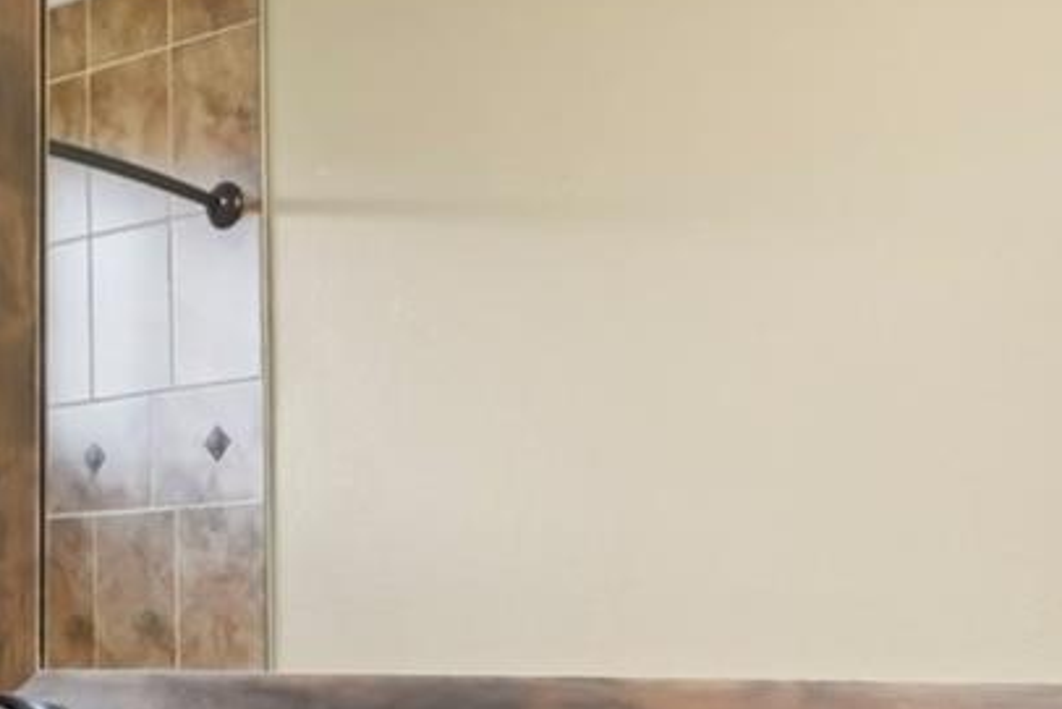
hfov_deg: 28.0
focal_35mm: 65
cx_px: -128
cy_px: 607
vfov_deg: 20.6
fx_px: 1917
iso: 400
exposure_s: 1/20
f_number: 8
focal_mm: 11
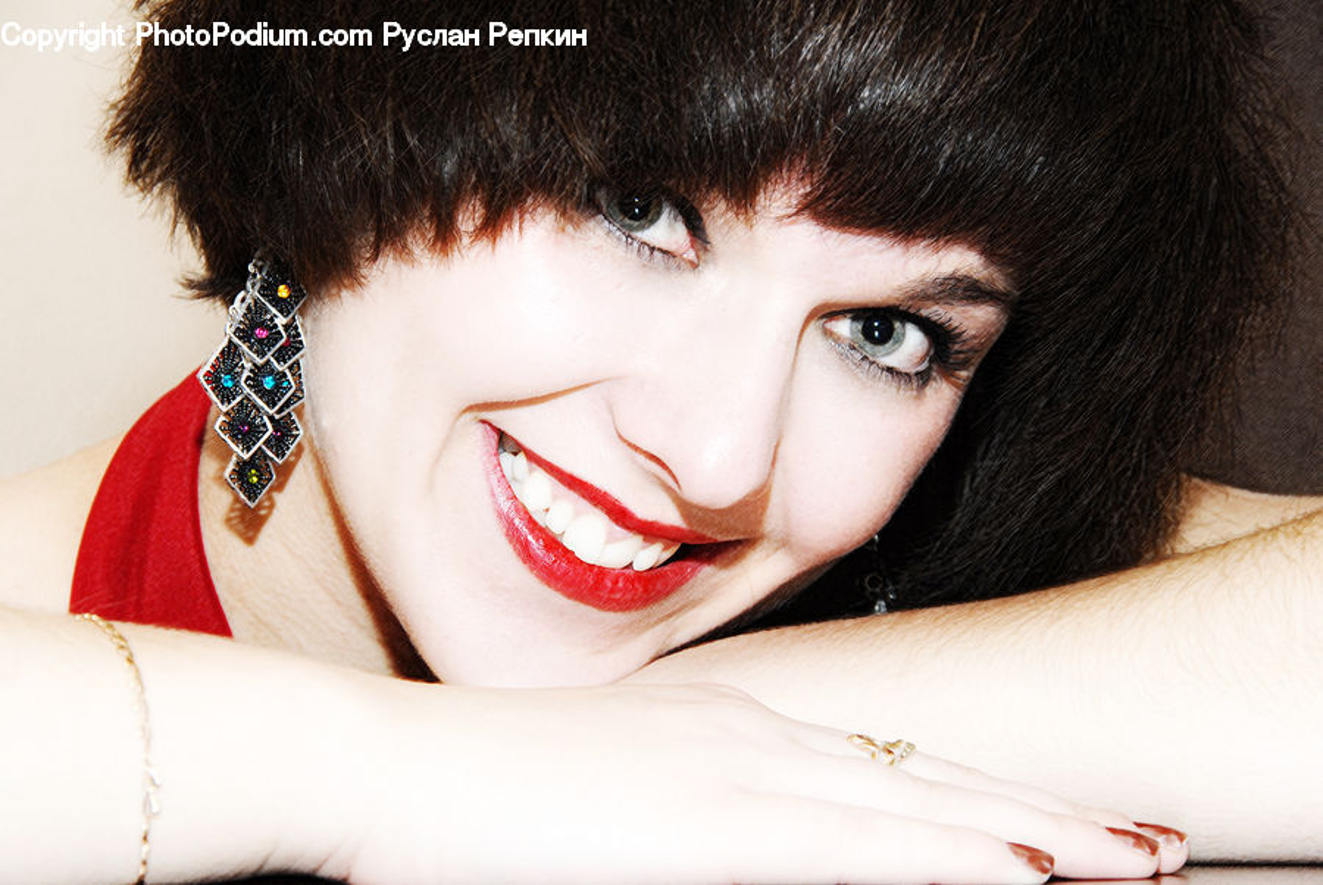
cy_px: 442
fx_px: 6401
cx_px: 662
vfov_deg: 7.9
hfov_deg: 11.8
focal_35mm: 174
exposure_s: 1/60
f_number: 9
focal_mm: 116
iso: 200
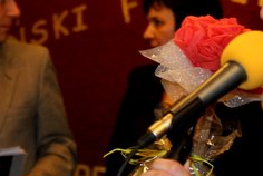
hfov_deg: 14.4
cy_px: 18
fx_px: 1041
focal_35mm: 142
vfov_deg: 9.6
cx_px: 188
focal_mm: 35
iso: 800
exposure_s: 1/60
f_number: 2.8
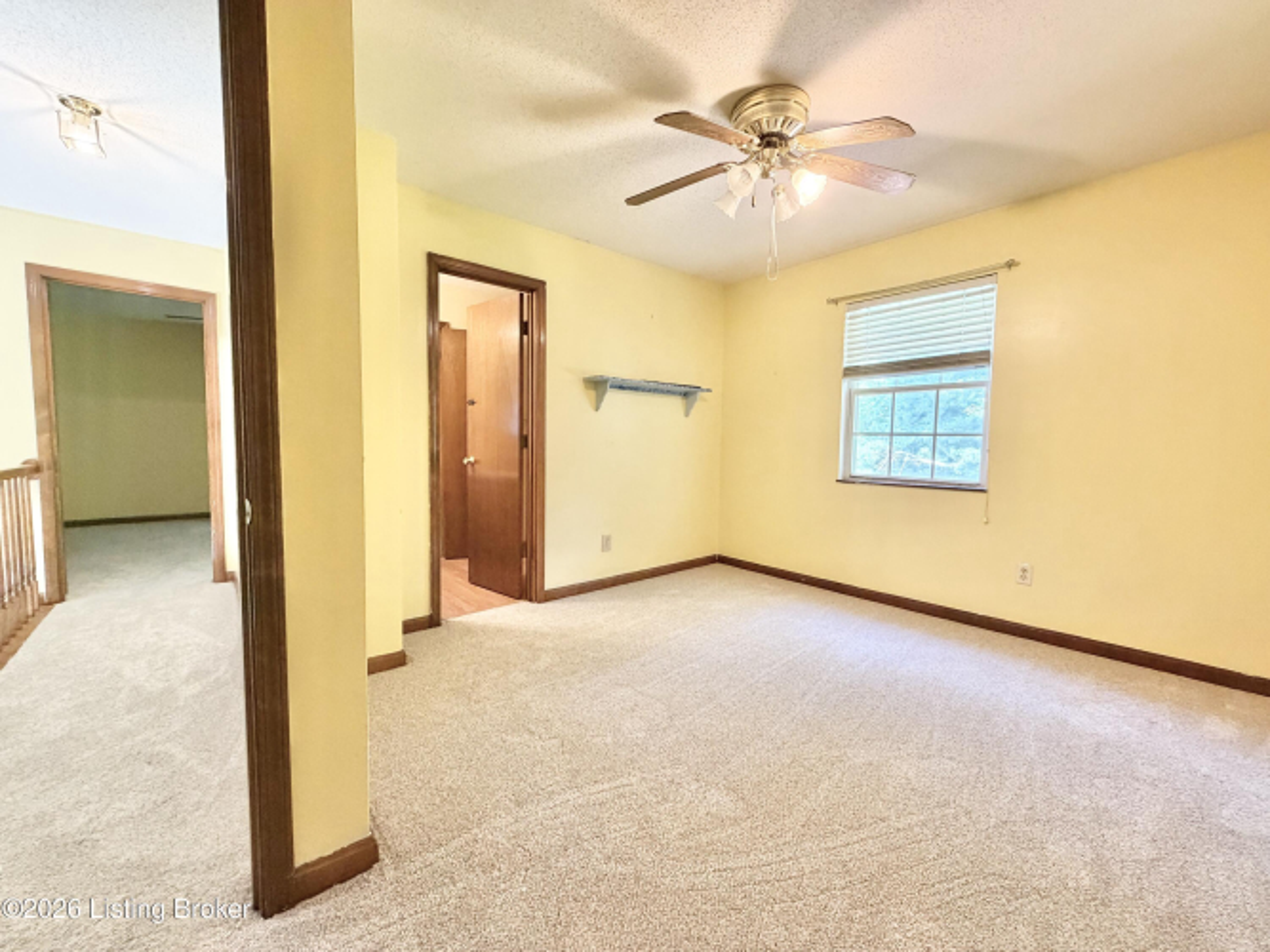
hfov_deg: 102.1
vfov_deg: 85.7
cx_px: 635
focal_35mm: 14
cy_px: 476
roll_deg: -1.0
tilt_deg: -4.0
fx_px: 514
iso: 400
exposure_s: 1/60
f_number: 2.2
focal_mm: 2.22
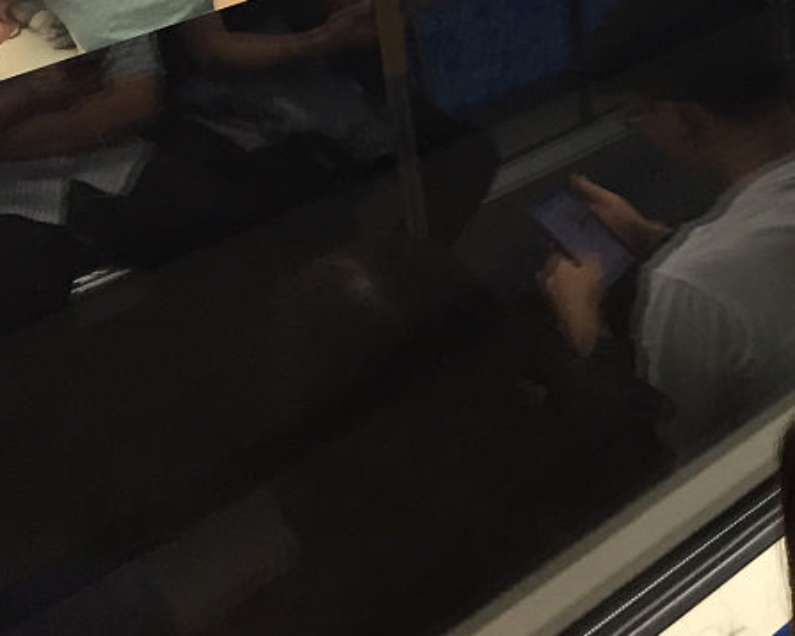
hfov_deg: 23.0
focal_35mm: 76
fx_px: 1789
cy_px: -156
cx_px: 957
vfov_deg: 18.9
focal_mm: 4.15
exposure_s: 1/33
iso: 125
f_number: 2.2
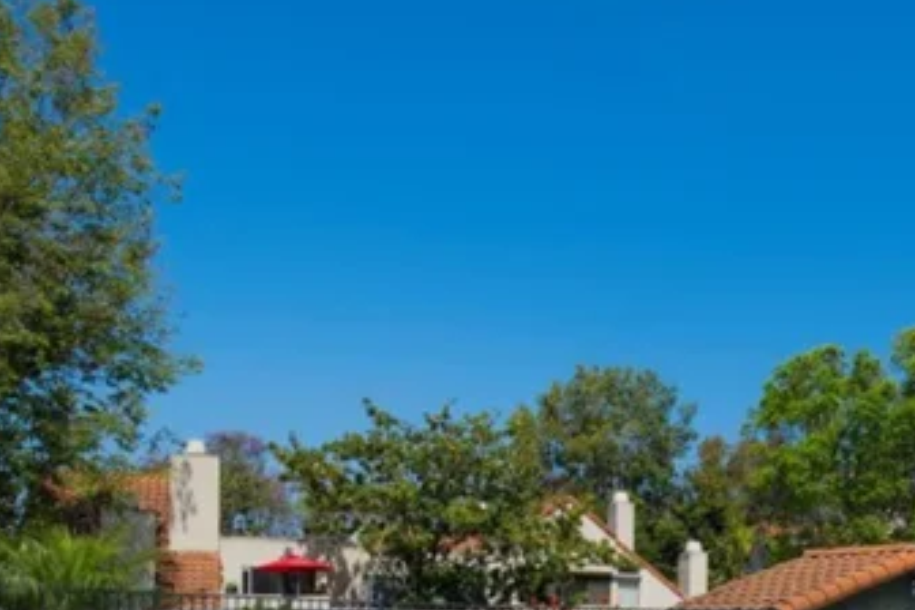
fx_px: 1398
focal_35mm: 55
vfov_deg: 23.2
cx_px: 739
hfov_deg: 35.0
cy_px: 659
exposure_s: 1/250
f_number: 14
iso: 200
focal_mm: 22
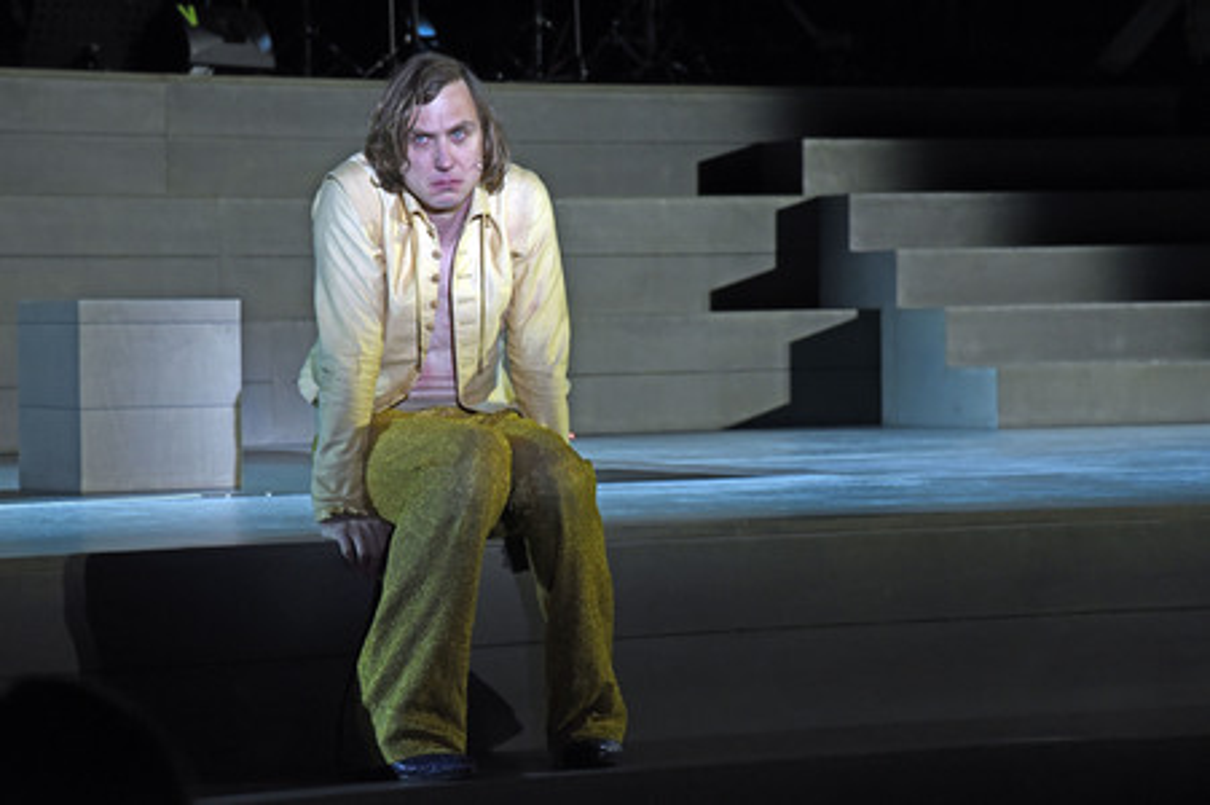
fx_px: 4030
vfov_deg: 11.4
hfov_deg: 17.1
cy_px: 402
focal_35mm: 120
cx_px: 605
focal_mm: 120
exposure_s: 1/100
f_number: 6.3
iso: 1600
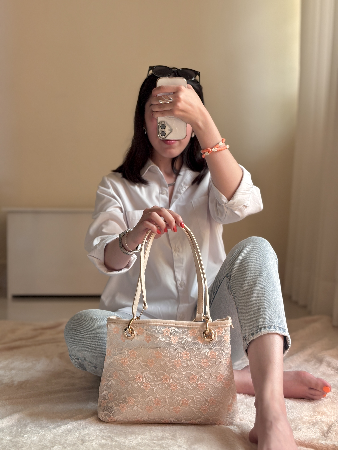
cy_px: 225
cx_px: 169
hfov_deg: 28.0
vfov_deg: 36.8
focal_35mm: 52
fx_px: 677
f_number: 1.6
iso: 160
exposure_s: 1/51
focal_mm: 5.96
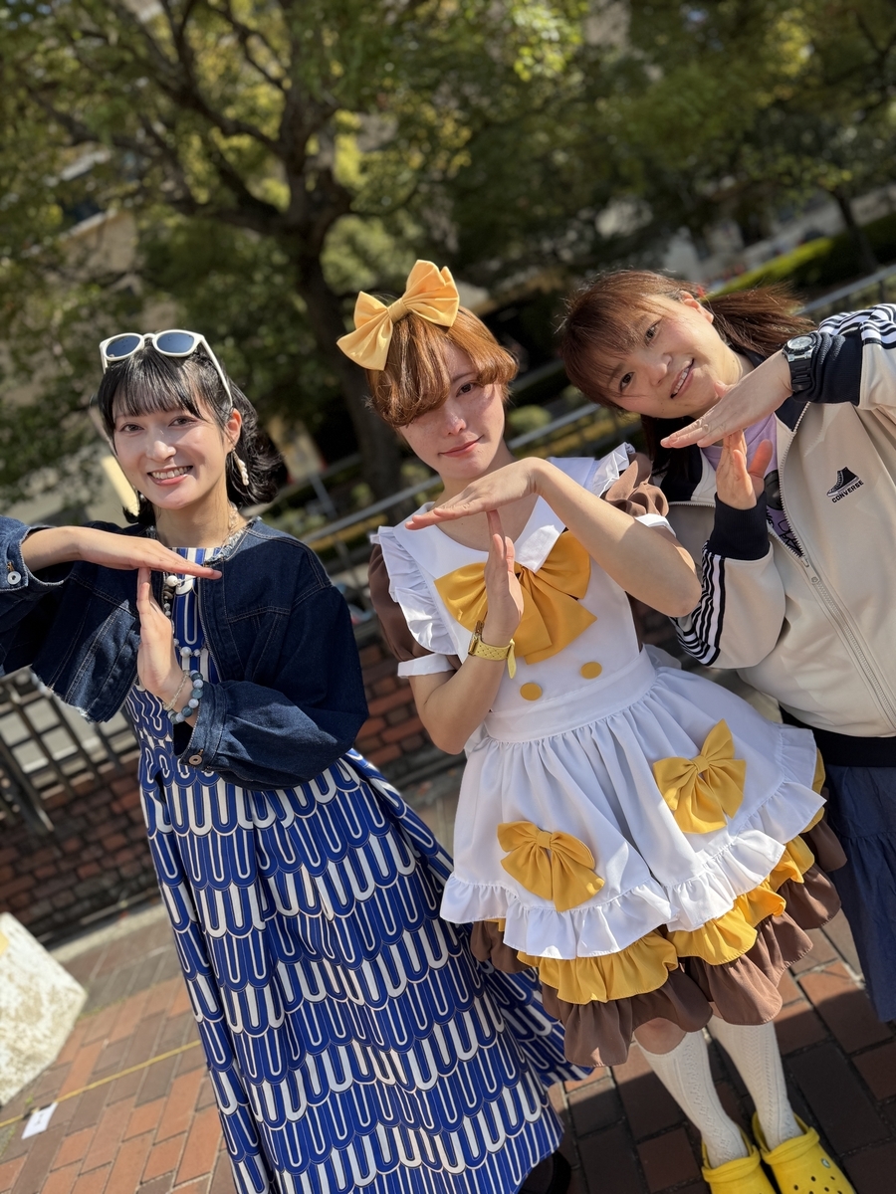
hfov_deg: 56.8
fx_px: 828
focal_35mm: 24
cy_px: 597
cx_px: 448
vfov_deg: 71.6
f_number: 1.78
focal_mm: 6.76
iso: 80
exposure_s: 1/1855
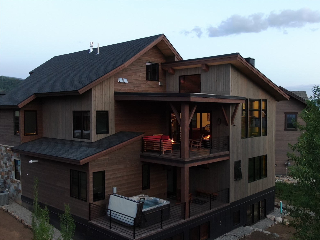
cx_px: 164
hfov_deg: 50.1
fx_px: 342
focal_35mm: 37
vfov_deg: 38.7
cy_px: 123
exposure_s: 1/15
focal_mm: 6.21
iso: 400
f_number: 3.3
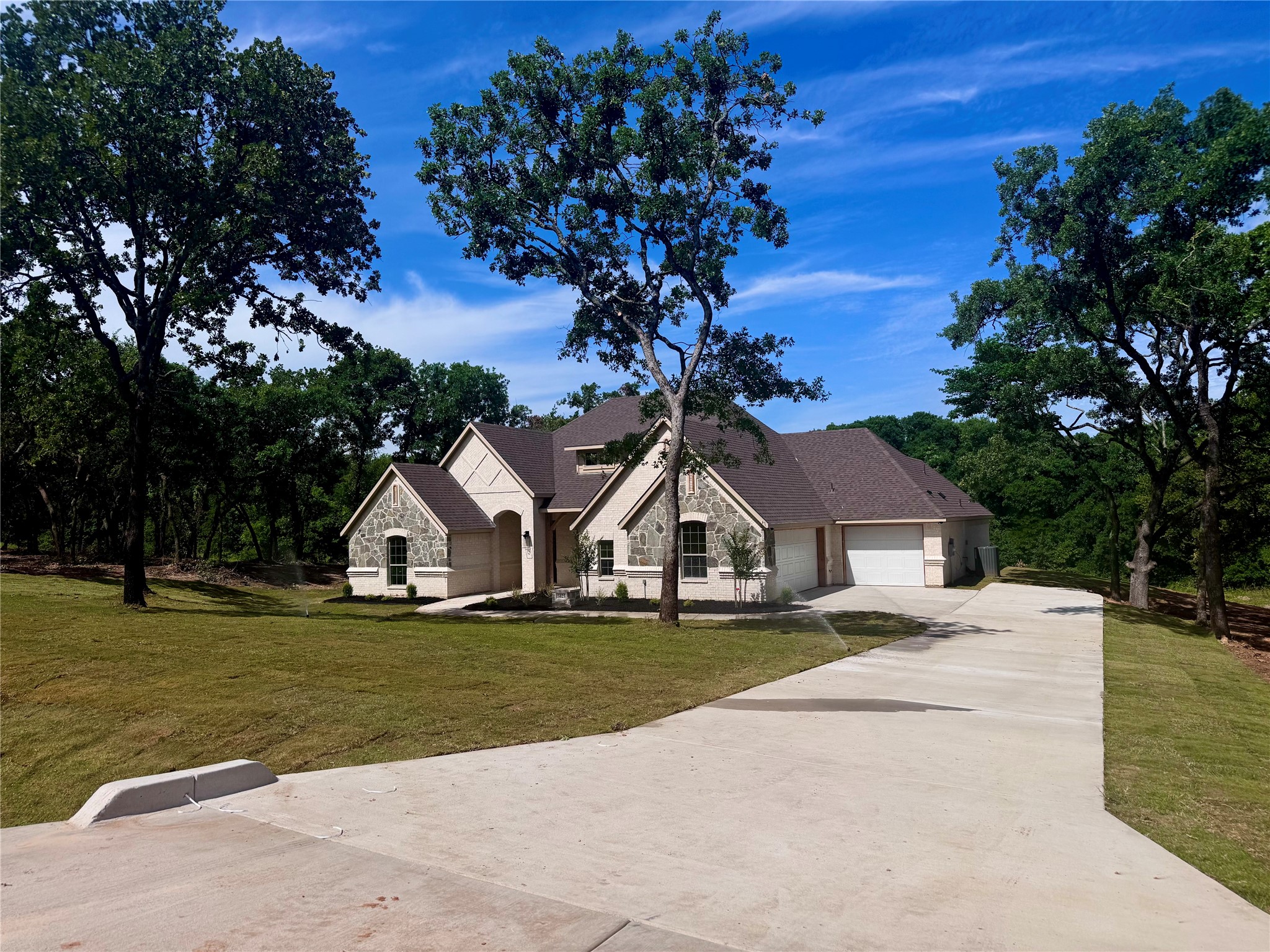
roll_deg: +1.2
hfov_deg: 71.6
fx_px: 881
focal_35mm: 24
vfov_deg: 56.8
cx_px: 635
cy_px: 476
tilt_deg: +1.8
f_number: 1.78
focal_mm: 6.76
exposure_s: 1/7937
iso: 80
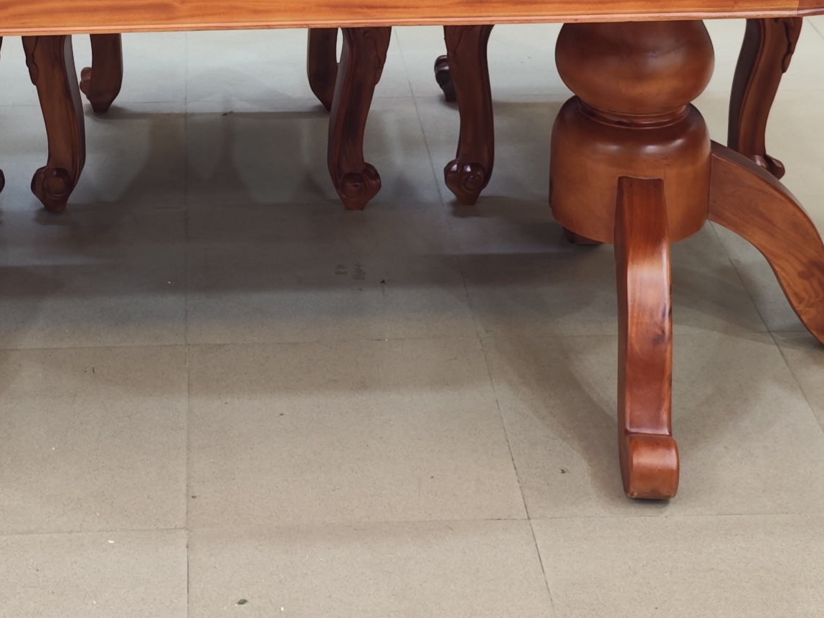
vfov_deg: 17.0
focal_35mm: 82
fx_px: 1952
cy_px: -166
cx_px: 243
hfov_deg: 23.7
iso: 436
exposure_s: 1/50
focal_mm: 8.7
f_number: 1.9
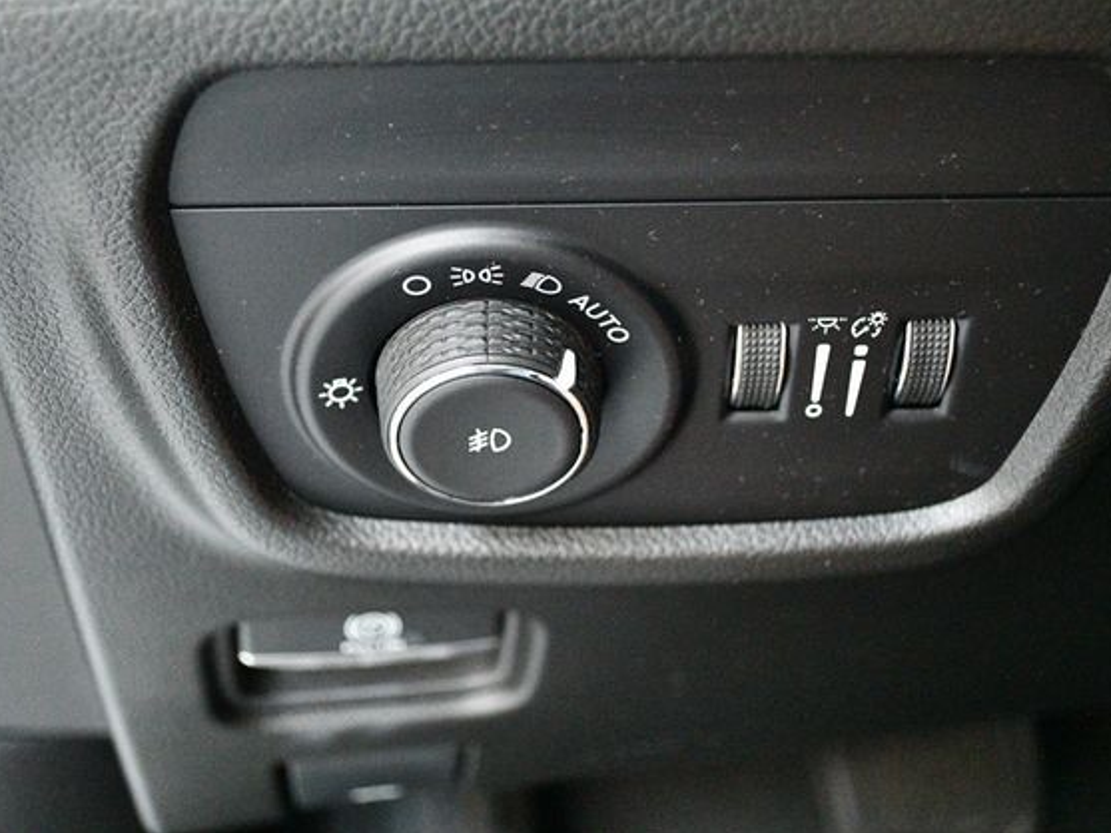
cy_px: 420
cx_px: 519
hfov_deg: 36.1
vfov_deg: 27.5
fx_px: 1701
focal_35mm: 53
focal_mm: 32
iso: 12800
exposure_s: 1/40
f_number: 4.8
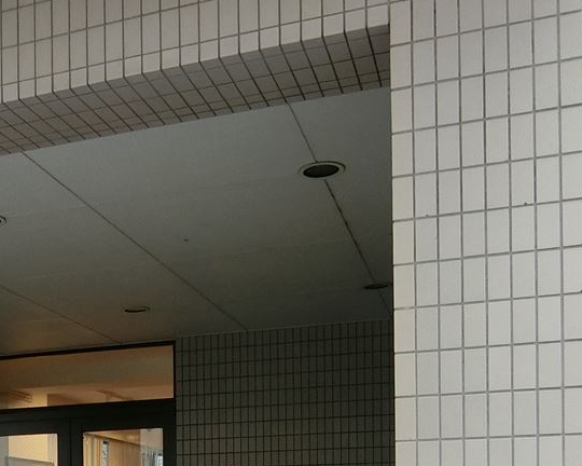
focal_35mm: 55
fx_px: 947
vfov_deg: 25.2
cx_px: 102
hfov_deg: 33.0
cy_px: 537
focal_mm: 4.06
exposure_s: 1/125
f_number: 2.7
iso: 160
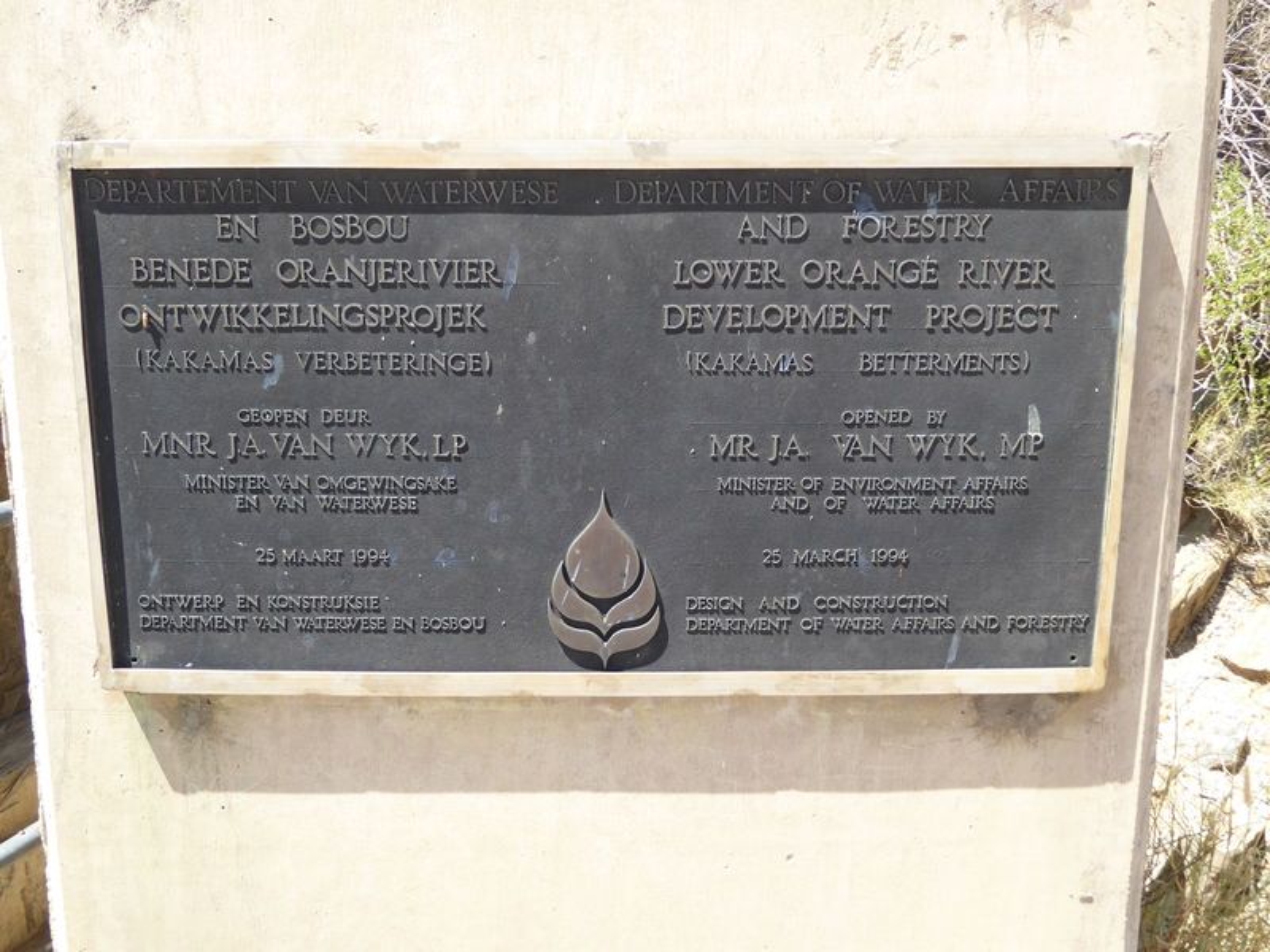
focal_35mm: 39
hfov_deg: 47.9
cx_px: 635
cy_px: 476
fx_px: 1431
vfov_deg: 36.8
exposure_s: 1/200
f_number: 3.7
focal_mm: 6.7
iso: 80
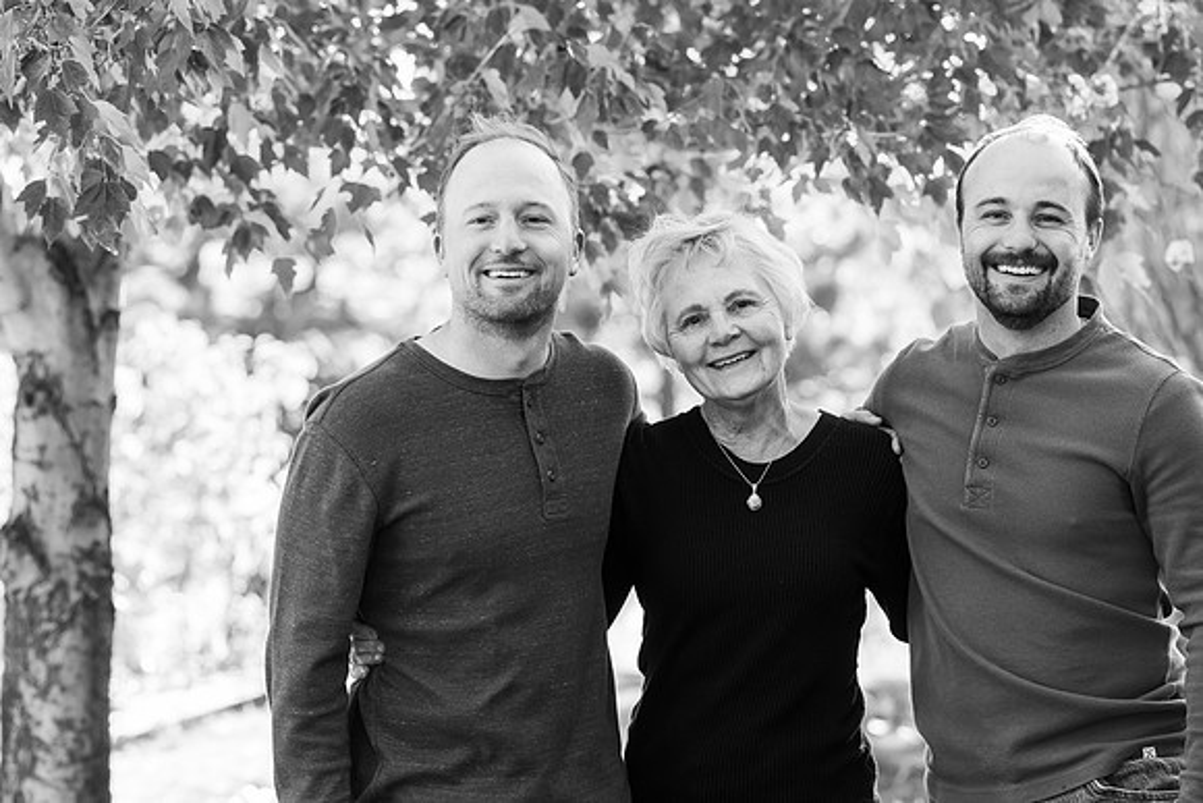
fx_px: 4880
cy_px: 402
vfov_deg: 9.4
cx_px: 602
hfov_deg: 14.1
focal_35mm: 146
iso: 1000
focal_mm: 146
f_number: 5.6
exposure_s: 1/250
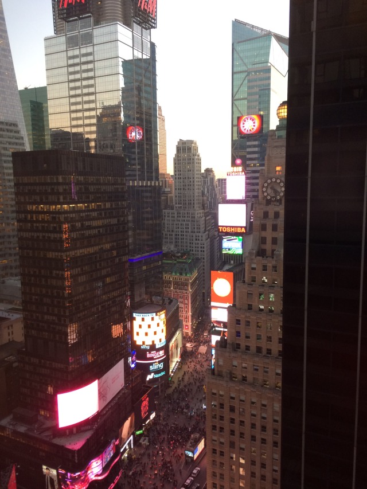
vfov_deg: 61.7
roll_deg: +1.5
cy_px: 244
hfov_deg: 48.2
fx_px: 410
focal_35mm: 29
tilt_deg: -8.9
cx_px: 184
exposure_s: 1/30
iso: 64
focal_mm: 4.15
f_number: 2.2
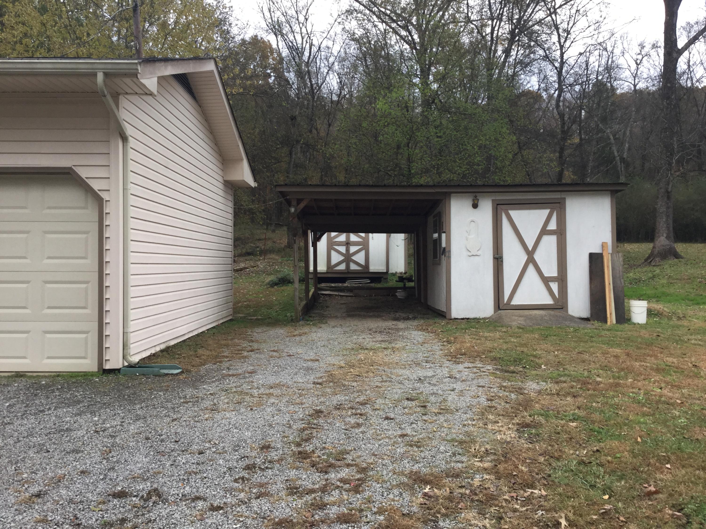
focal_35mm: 31
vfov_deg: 45.4
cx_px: 353
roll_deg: -1.2
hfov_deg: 58.4
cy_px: 264
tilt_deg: -2.3
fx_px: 632
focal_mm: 3.3
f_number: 2.4
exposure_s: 1/120
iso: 32
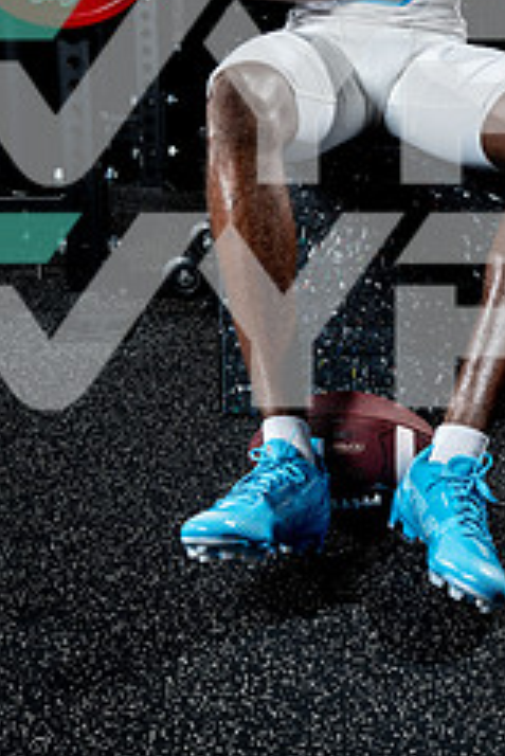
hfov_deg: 19.9
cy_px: 89
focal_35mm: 68
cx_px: 365
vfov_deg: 28.6
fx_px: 1429
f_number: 9
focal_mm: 36
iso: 640
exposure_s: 1/250
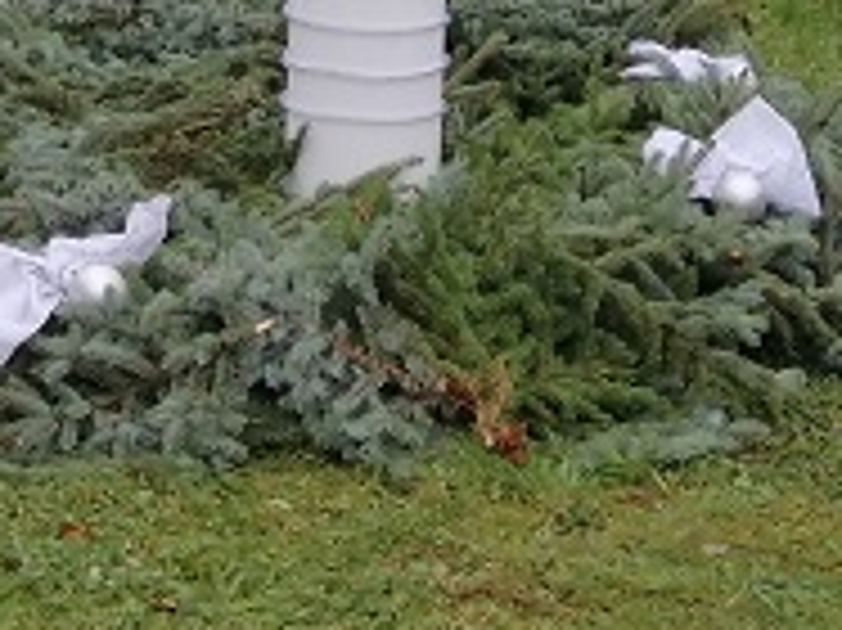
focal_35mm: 138
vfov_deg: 10.4
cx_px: -99
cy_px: -252
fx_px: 3355
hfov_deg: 14.0
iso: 100
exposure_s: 1/100
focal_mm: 3.95
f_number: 1.8
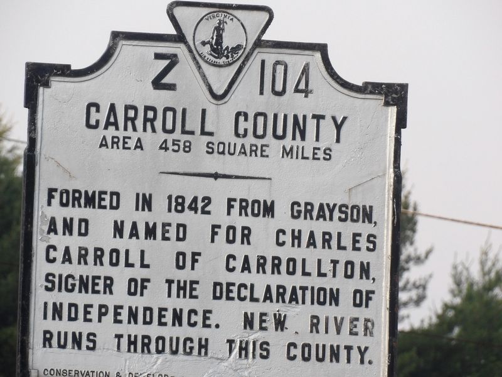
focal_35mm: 409
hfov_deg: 4.8
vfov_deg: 3.6
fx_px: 5931
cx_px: 251
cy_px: 188
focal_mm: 73.3
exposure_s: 1/103
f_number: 4.2
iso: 100
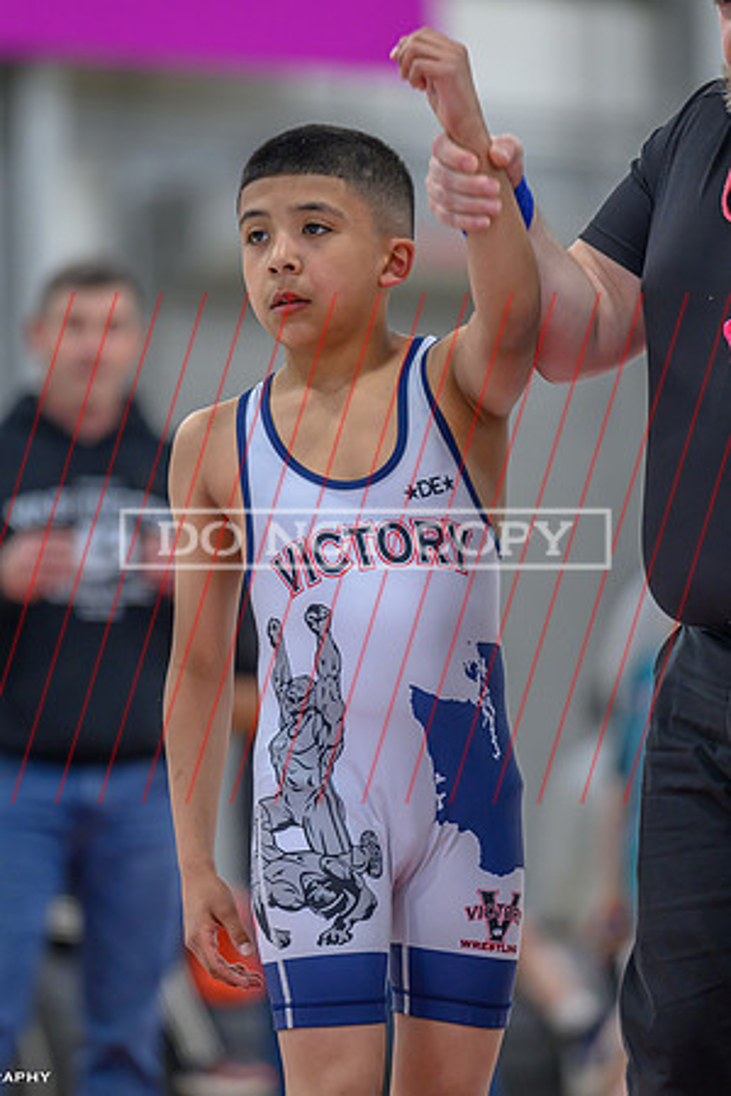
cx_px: 385
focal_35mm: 306
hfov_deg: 4.5
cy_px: 548
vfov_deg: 6.7
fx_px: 9322
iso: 1600
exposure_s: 1/640
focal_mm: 200
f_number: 2.8
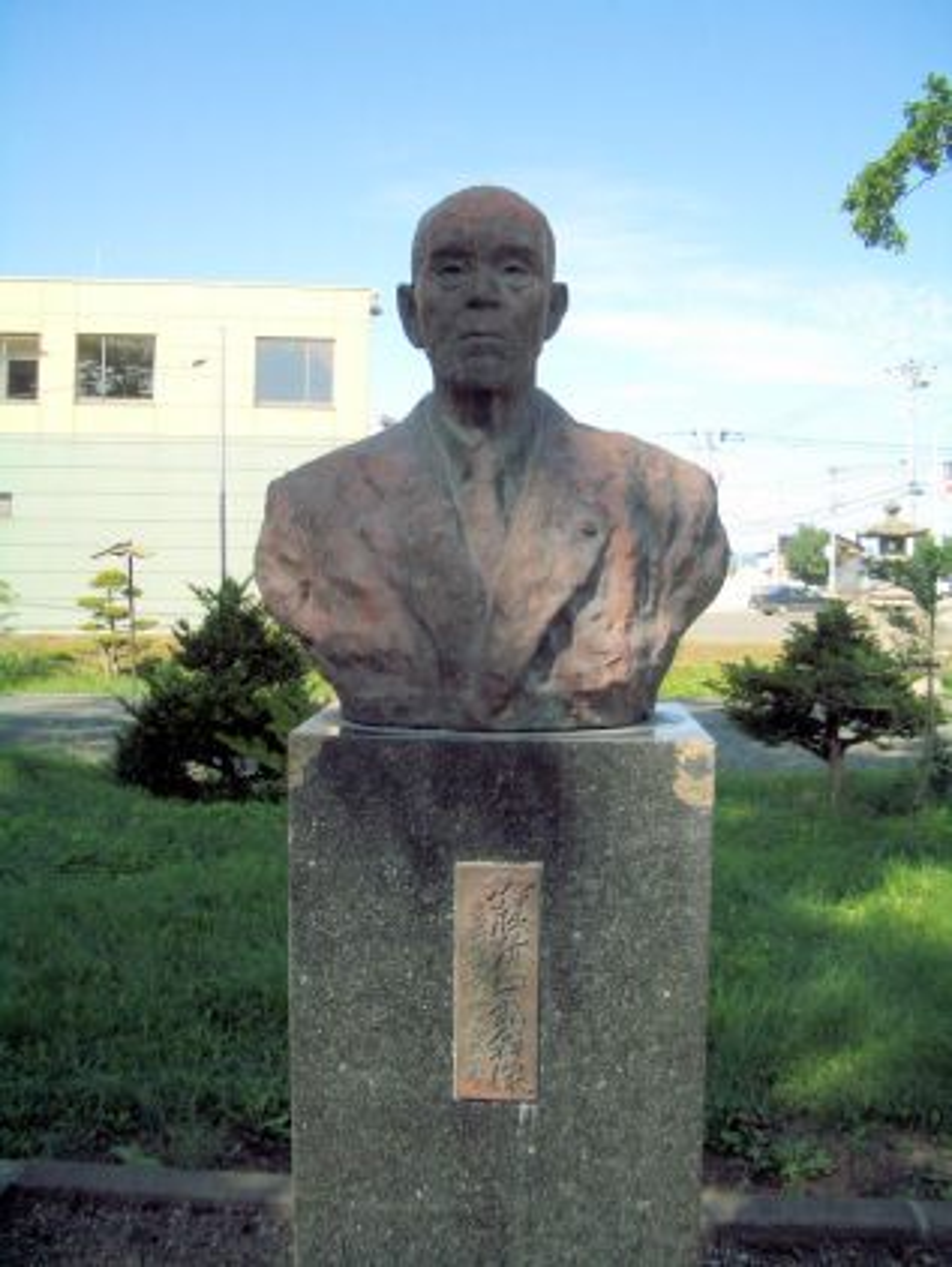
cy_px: 634
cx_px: 476
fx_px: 1282
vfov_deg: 52.6
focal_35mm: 35
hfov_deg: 40.7
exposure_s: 1/640
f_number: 2.6
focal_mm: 5.8
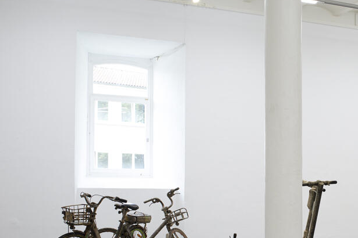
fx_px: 567
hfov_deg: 34.0
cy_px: 186
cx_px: 287
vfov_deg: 23.5
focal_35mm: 57
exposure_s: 1/25
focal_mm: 35
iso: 200
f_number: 7.1
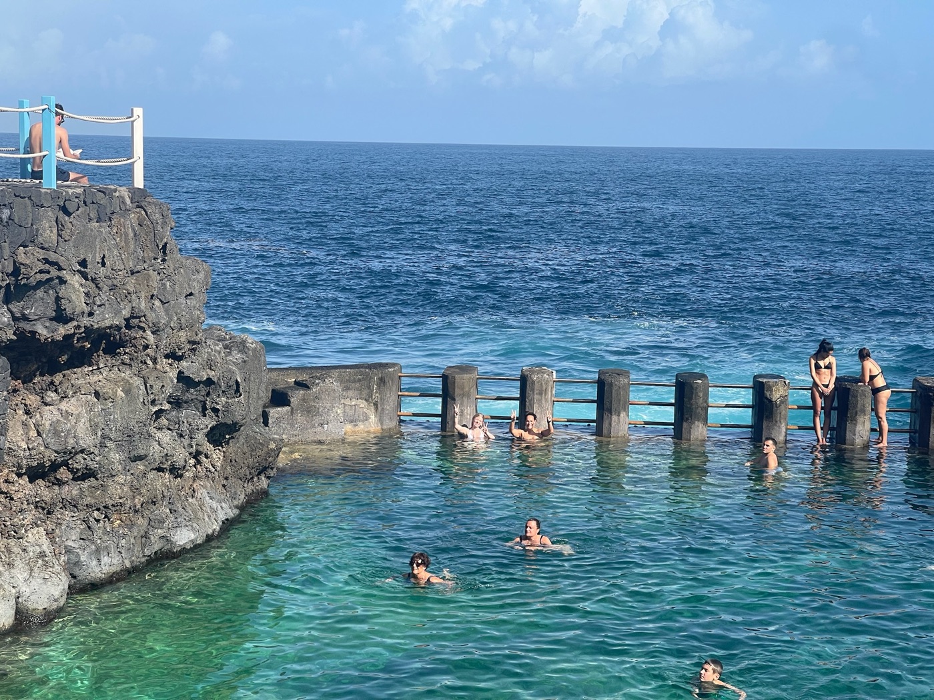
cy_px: 350
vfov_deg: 22.9
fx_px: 1727
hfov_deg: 30.3
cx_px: 467
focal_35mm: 64
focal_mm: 7.5
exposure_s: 1/1004
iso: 20
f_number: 2.2
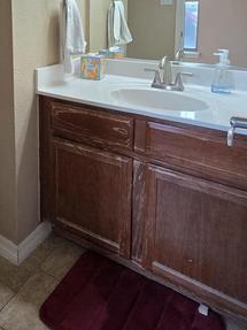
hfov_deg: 44.8
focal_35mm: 29
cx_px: 36
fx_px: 276
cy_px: 46
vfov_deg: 55.2
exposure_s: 1/120
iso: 250
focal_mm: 2.2
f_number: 2.2
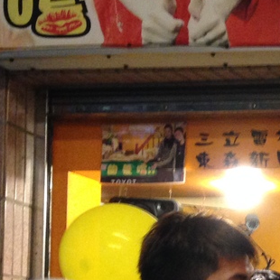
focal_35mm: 113
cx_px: 425
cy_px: 312
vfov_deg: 15.0
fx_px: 1034
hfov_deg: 14.4
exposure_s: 1/20
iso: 250
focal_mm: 4.12
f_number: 2.4
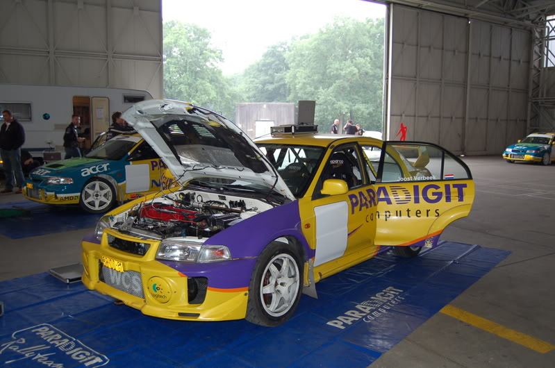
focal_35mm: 30
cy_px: 184
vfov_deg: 43.5
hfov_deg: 62.0
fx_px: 462
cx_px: 278
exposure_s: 1/60
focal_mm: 20
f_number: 3.8
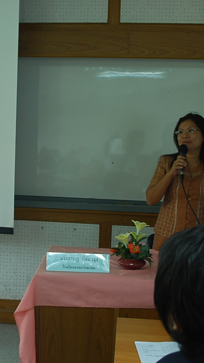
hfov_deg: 20.5
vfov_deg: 36.0
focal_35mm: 58
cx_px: 40
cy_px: 184
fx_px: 557
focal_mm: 18
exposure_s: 1/10
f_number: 3.5
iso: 200
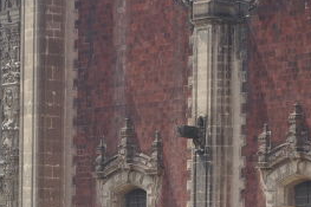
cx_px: -27
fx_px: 1968
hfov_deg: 9.0
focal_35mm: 228
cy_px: 177
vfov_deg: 6.0
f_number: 8
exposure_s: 1/200
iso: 100
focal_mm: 50
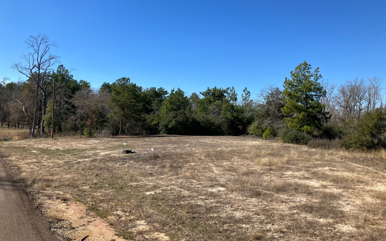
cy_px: 106
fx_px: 316
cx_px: 194
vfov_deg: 41.8
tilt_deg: +3.6
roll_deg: -1.6
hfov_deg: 62.9
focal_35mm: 30
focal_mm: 3.99
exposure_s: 1/1799
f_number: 1.8
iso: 32
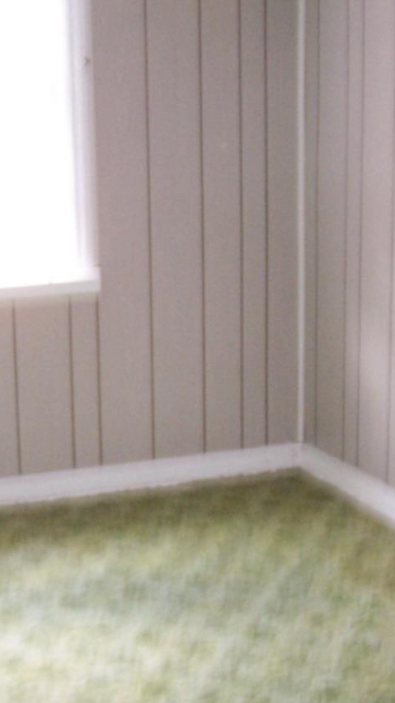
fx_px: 1304
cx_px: 96
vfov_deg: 30.1
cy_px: 385
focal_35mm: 70
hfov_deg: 17.1
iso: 140
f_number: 2.8
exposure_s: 1/10
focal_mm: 6.3
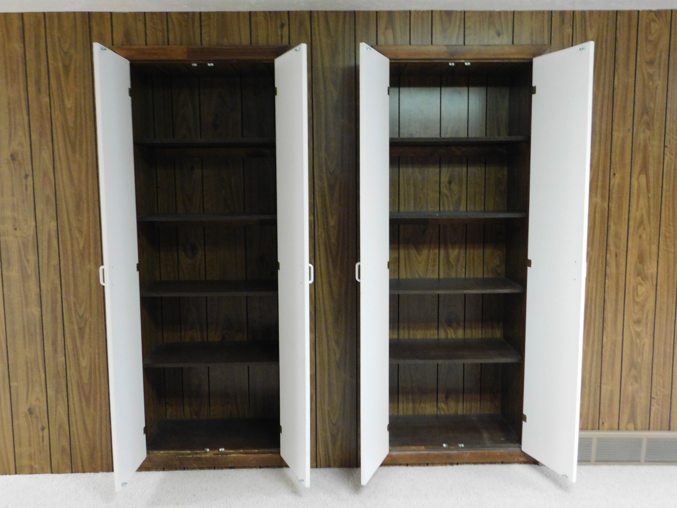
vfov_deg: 46.8
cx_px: 338
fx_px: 587
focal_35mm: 30
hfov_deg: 60.0
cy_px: 254
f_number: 3.2
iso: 400
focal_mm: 5.3
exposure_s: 1/8
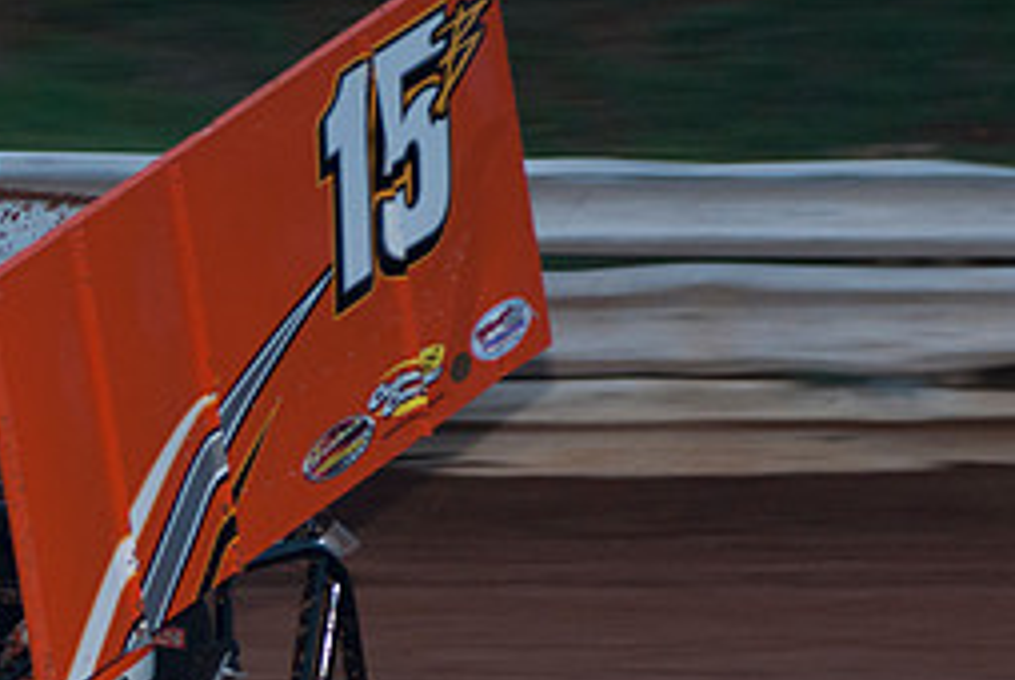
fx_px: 12081
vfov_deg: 3.2
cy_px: 712
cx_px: -60
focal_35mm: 428
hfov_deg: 4.8
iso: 250
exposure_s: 1/250
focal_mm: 125
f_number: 4
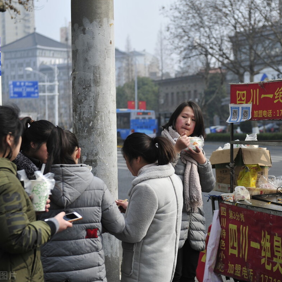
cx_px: 192
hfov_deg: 19.2
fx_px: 830
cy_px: 141
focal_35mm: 90
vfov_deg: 19.3
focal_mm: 70
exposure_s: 1/1600
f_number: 4.5
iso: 200
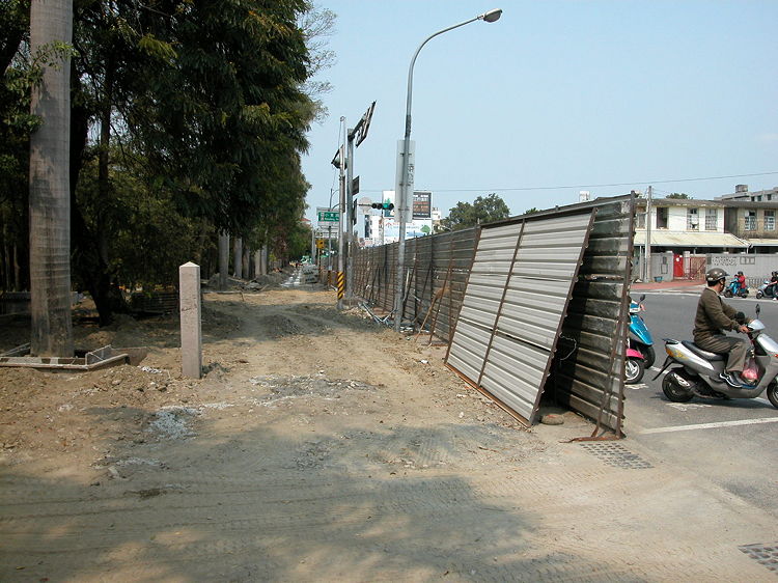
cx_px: 389
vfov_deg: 49.7
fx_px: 629
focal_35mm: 28
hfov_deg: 63.5
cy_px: 292
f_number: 6.3
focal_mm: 7.1
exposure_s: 1/358
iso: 100
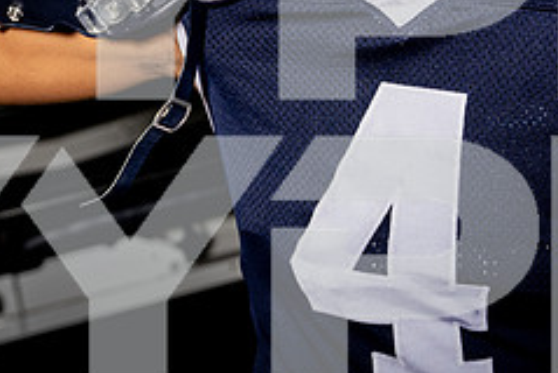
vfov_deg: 13.9
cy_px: -22
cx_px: 233
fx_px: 1505
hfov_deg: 21.0
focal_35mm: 97
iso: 200
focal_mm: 40
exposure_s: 1/250
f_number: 4.5
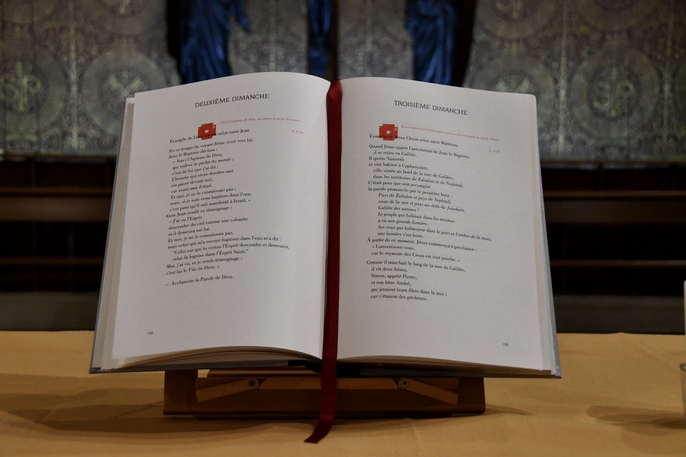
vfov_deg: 25.8
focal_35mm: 52
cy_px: 228
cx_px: 343
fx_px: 1000
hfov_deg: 37.9
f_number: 4.2
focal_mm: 35
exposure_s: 1/80
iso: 2800
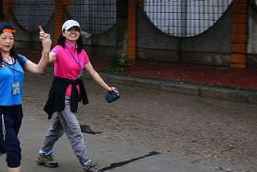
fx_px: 436
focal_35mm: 61
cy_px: 64
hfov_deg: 32.7
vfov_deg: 22.3
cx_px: 102
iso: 200
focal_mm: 26
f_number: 4.5
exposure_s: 1/60
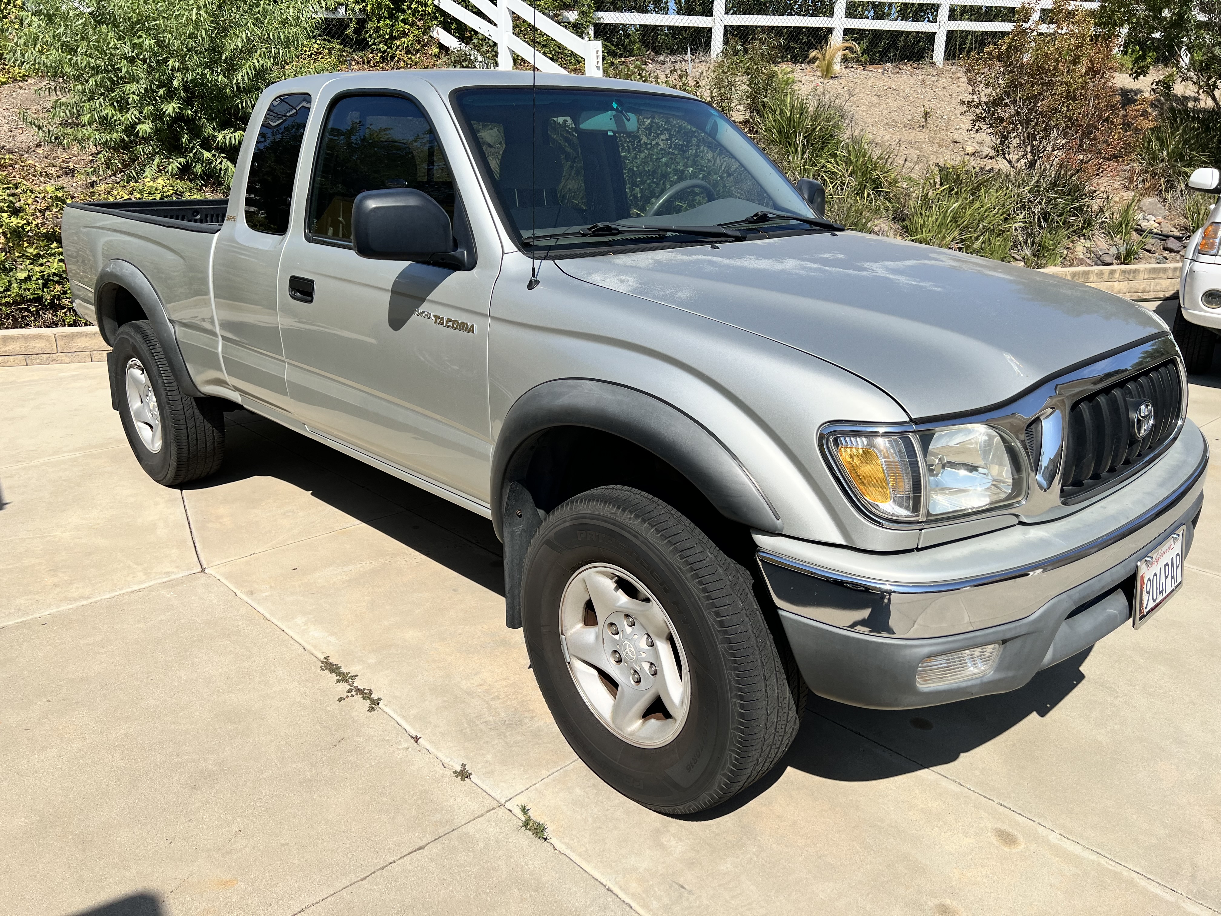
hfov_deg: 67.3
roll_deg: -0.5
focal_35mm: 26
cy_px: 458
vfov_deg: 53.1
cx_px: 610
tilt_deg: -17.4
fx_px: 917
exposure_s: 1/5076
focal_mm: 5.7
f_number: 1.5
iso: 50
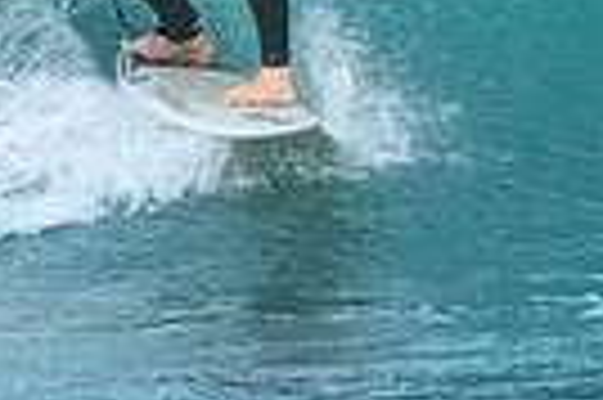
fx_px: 34781
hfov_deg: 1.0
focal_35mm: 2079
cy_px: -124
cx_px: 342
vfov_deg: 0.7
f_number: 5.6
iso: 360
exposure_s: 1/800
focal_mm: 320
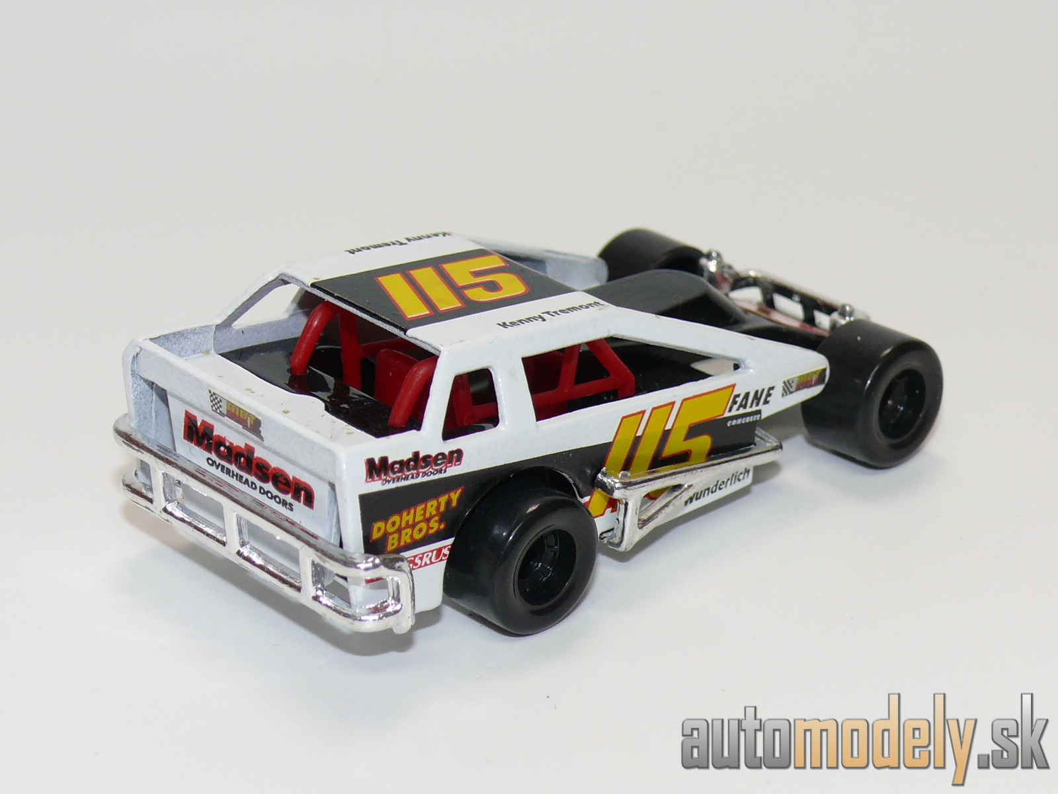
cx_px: 529
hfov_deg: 19.1
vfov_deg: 14.4
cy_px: 397
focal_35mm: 103
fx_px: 3148
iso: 100
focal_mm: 13.6
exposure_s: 1/30
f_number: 4
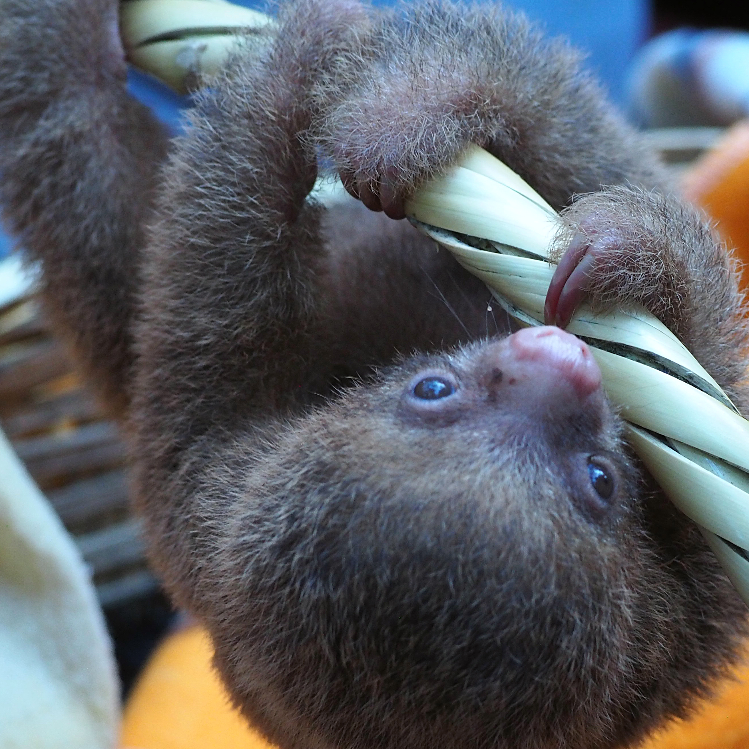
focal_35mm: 205
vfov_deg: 8.5
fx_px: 5018
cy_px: 403
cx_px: 541
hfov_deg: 8.5
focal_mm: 66
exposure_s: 1/125
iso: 1250
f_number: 4.6
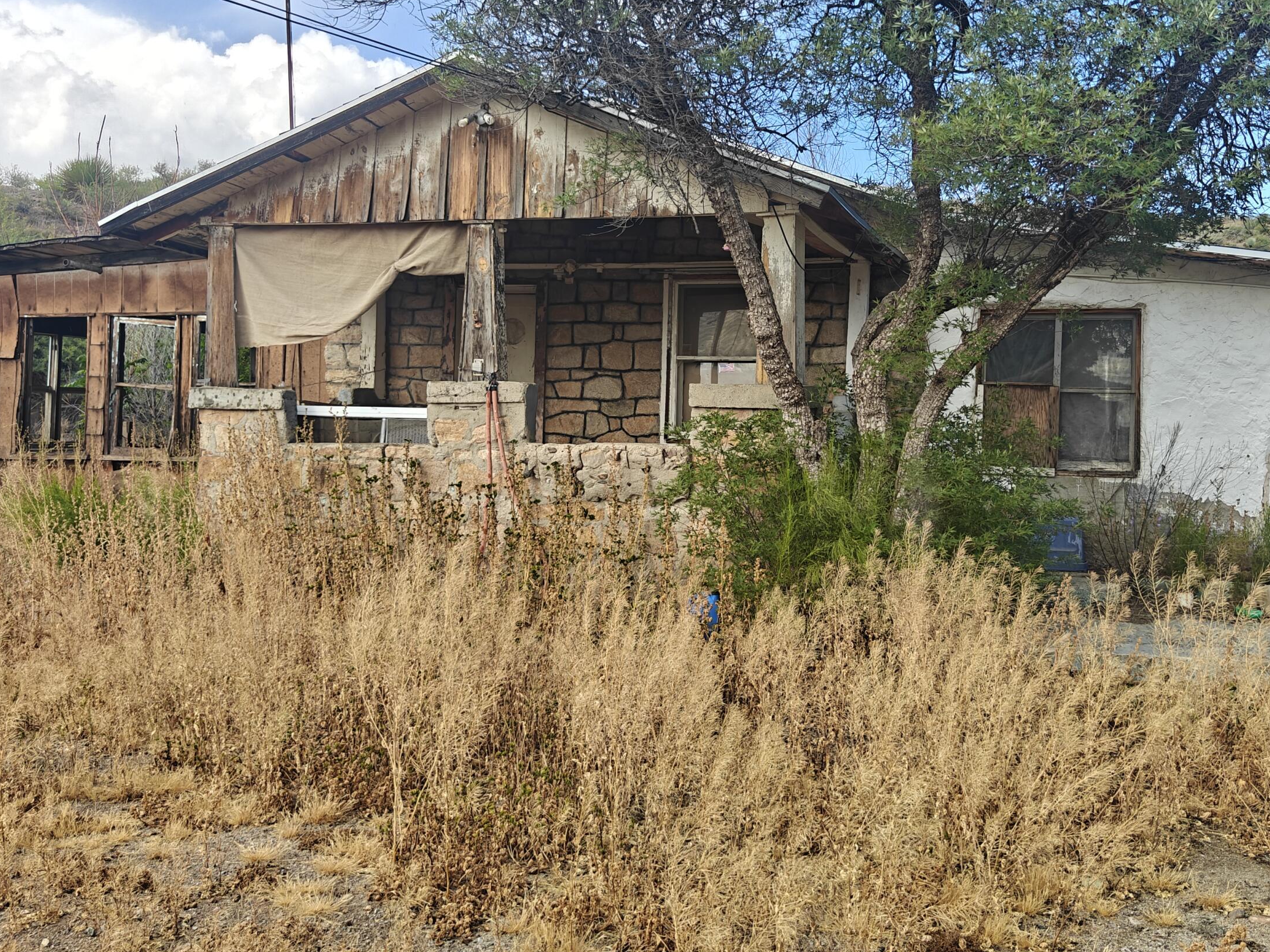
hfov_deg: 55.0
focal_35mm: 33
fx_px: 1211
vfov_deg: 42.9
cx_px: 750
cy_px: 418
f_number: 1.8
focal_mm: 5.59
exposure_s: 1/319
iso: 80
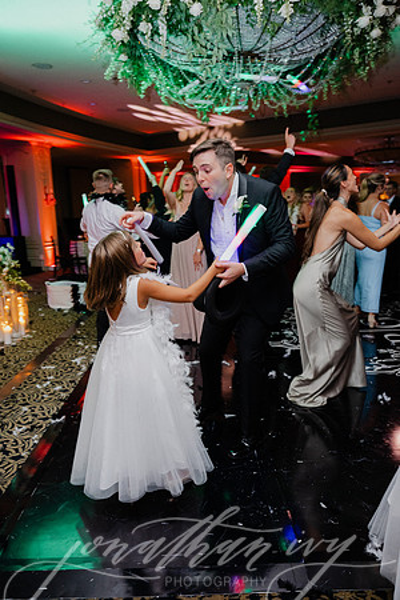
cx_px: 200
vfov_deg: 70.4
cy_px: 300
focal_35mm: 26
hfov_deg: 50.4
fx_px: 425
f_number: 3.2
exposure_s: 1/50
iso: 2000
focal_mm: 25.5
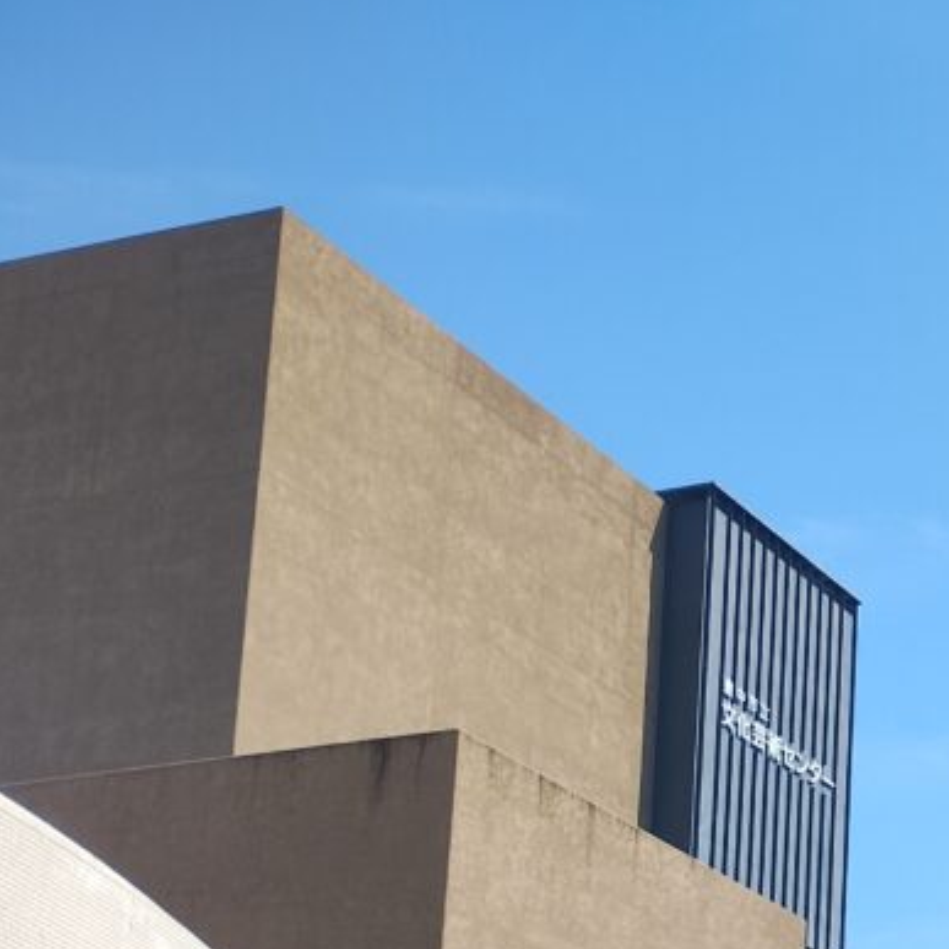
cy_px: 1143
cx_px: 1447
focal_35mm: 82
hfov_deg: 18.6
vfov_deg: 19.8
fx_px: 2543
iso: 100
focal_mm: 4.27
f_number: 1.8
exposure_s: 1/429
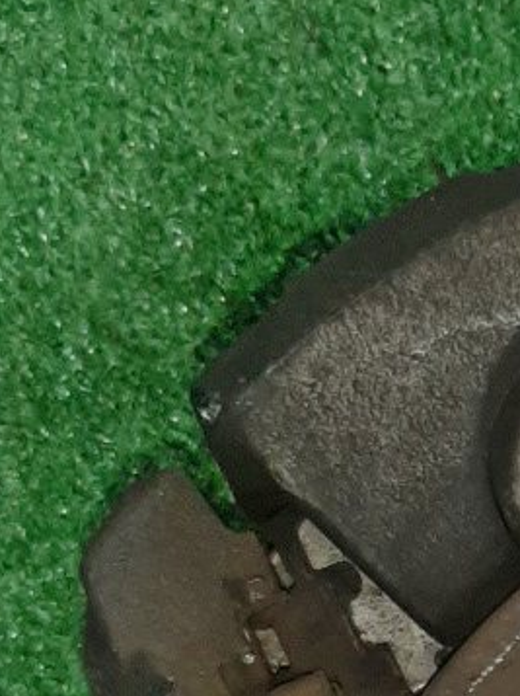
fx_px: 2107
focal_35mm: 105
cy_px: 979
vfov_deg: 17.3
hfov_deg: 13.3
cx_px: 765
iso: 140
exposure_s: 1/50
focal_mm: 3.93
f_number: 1.7
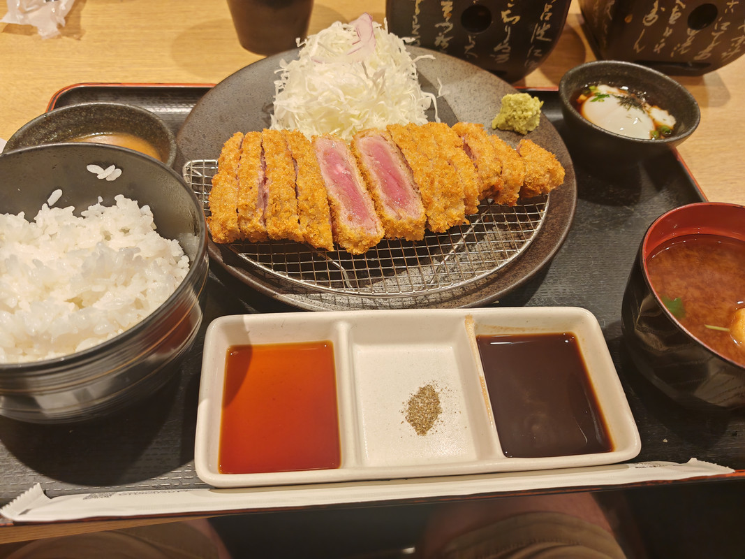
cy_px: 280
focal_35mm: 27
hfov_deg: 65.3
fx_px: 581
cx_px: 372
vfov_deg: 51.3
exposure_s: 1/120
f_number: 2
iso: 250
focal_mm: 6.83
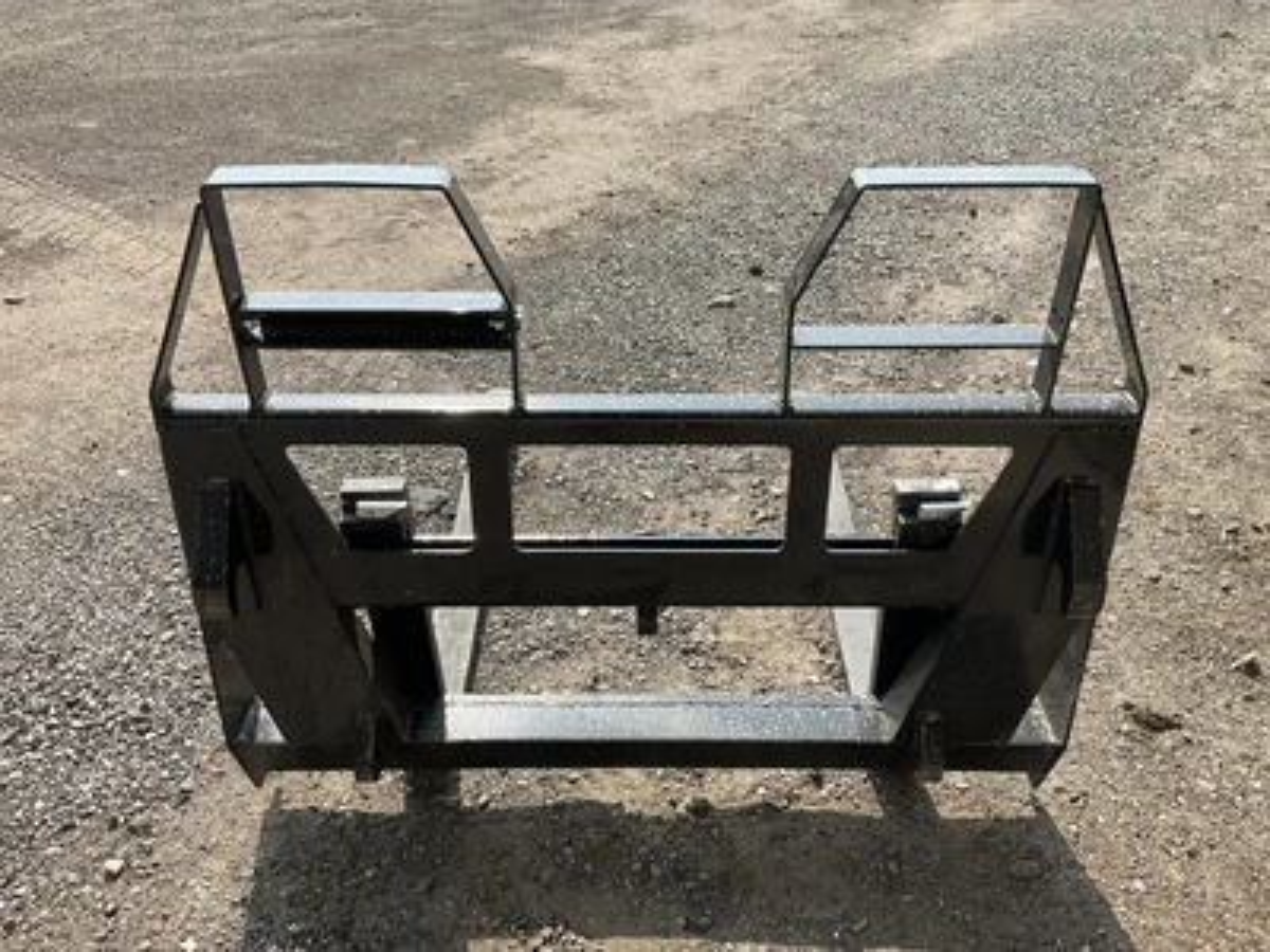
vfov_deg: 48.2
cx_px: 635
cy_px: 476
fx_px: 1064
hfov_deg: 61.7
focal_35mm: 29
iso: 25
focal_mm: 3
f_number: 1.8
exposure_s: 1/997
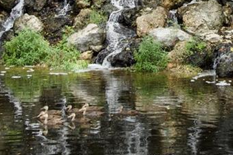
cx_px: 175
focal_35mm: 170
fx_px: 1100
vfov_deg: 7.9
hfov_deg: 12.1
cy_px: -102
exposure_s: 1/160
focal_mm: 24
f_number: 6.3
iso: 100
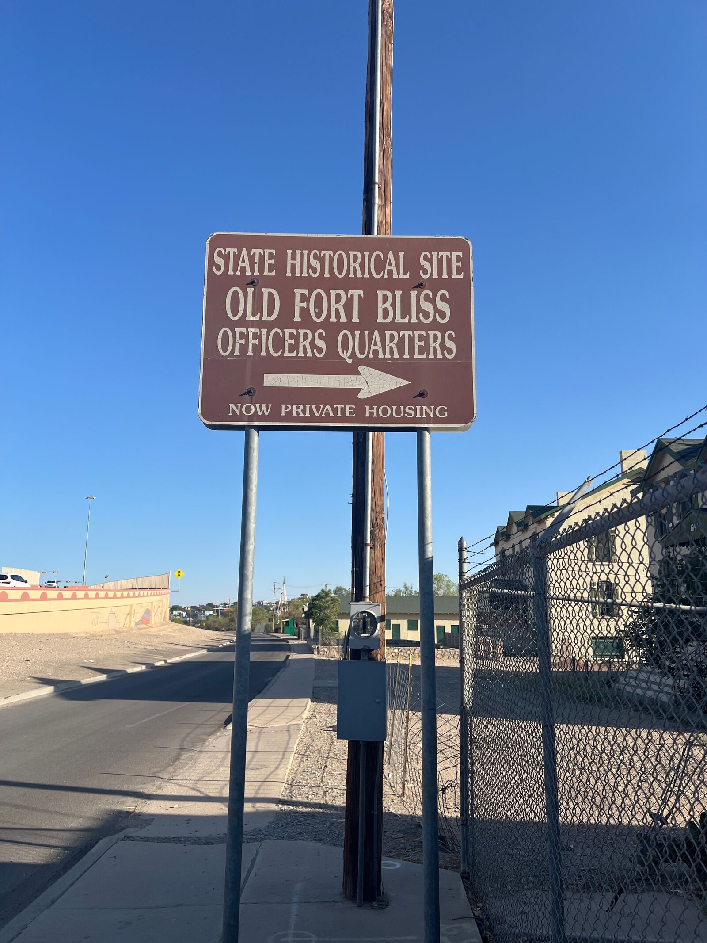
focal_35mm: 26
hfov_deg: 53.1
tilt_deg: +12.1
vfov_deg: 67.3
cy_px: 472
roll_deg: -0.5
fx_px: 708
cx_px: 354
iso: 50
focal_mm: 5.7
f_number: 1.5
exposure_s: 1/3356
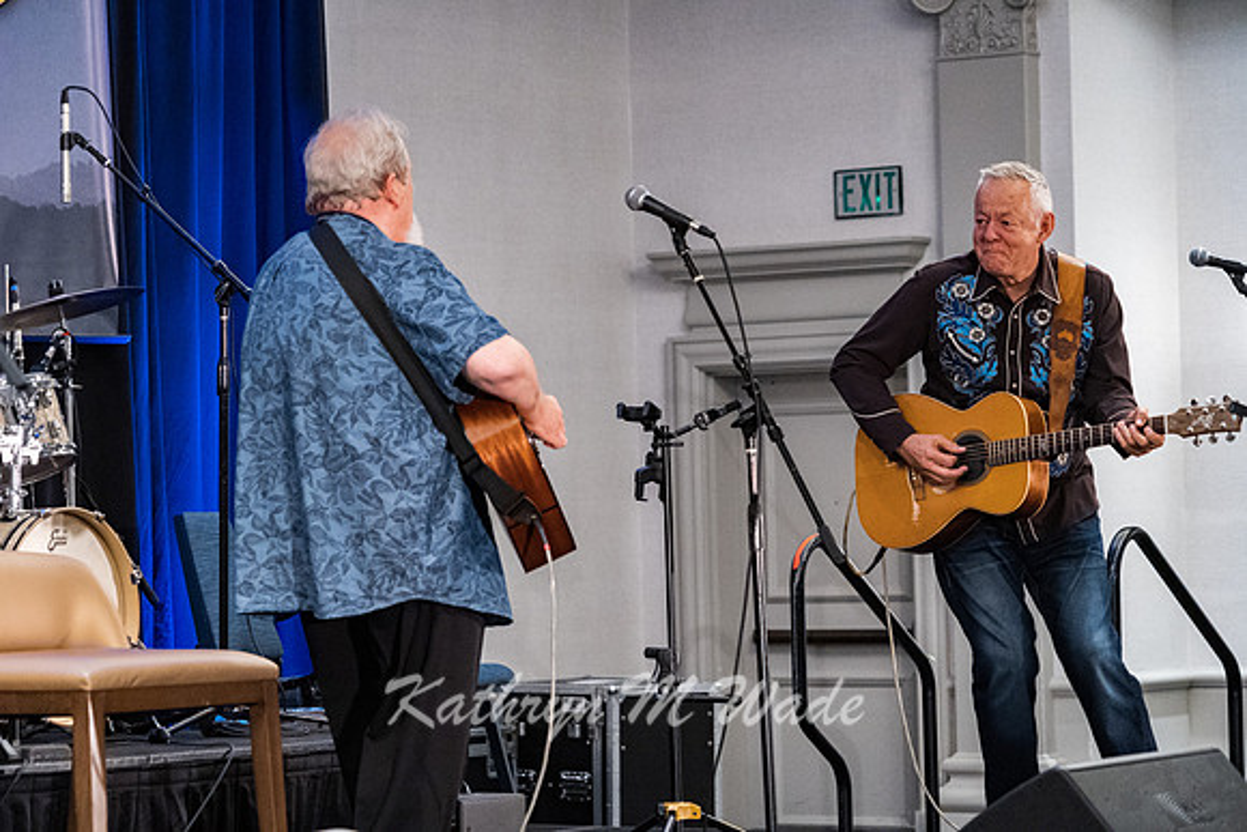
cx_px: 624
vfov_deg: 10.6
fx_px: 4504
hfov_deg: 15.8
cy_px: 416
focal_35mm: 130
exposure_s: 1/250
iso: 12800
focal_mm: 130
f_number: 6.3
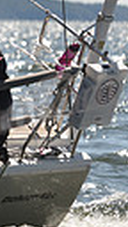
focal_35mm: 639
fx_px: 3856
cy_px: 43
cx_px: -173
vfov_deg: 3.4
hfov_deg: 1.9
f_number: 4
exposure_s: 1/1600
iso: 250
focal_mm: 135
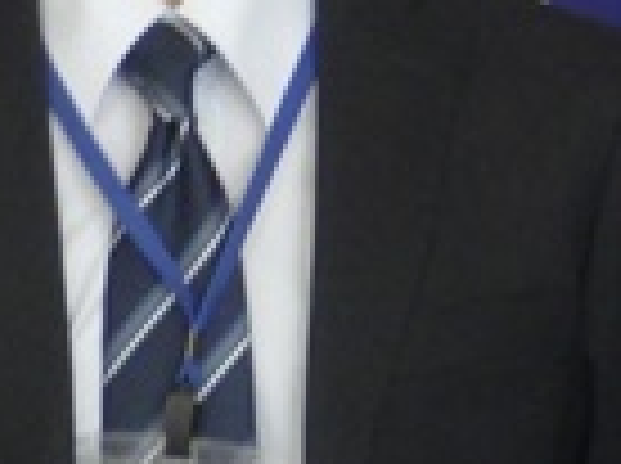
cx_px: -598
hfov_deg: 5.4
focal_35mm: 358
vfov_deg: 4.1
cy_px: -333
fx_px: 6411
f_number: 4.8
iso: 640
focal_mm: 13.7
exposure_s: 1/80
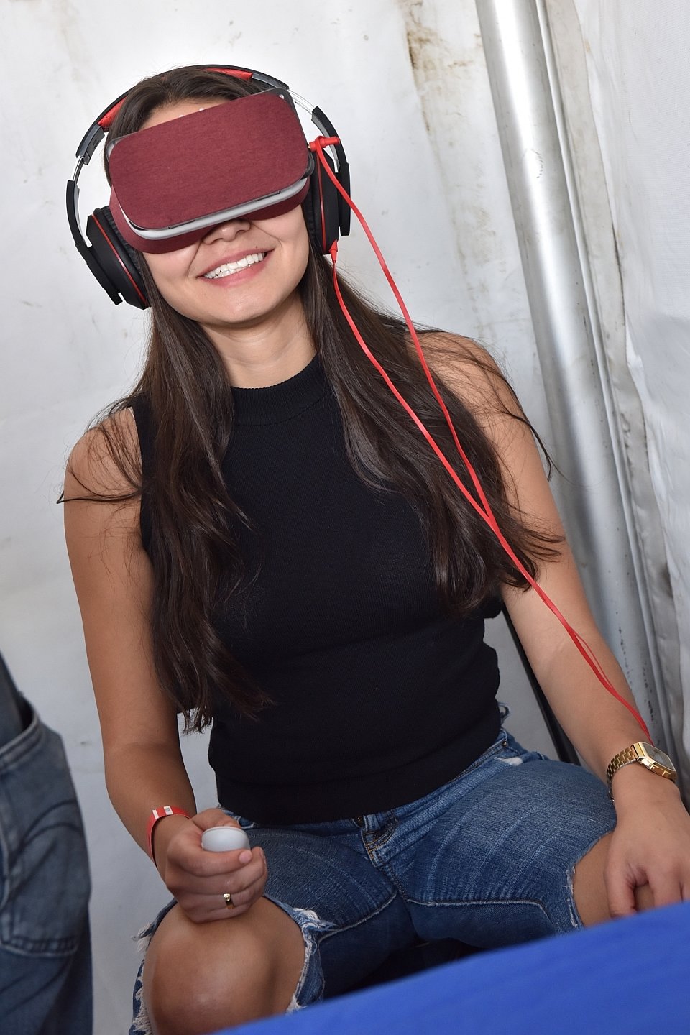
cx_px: 345
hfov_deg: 22.6
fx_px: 1725
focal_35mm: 60
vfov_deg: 33.4
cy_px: 518
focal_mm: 60
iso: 1000
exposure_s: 1/500
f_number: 4.5
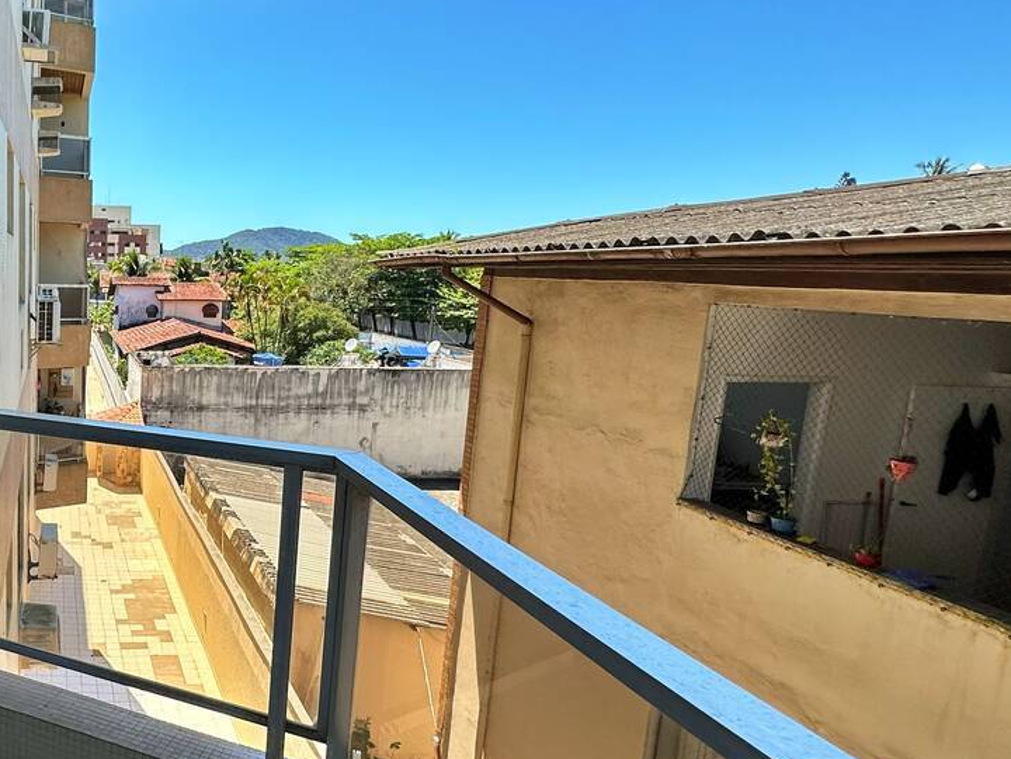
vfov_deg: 49.7
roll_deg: -1.3
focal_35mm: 28
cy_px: 391
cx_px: 63
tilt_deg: -8.9
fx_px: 818
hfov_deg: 53.6
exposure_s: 1/1006
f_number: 2.2
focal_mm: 2.22
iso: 40
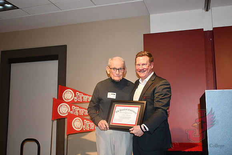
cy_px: 78
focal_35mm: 40
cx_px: 116
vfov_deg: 33.4
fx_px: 258
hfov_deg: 48.4
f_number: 3.5
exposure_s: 1/60
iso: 1000
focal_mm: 20
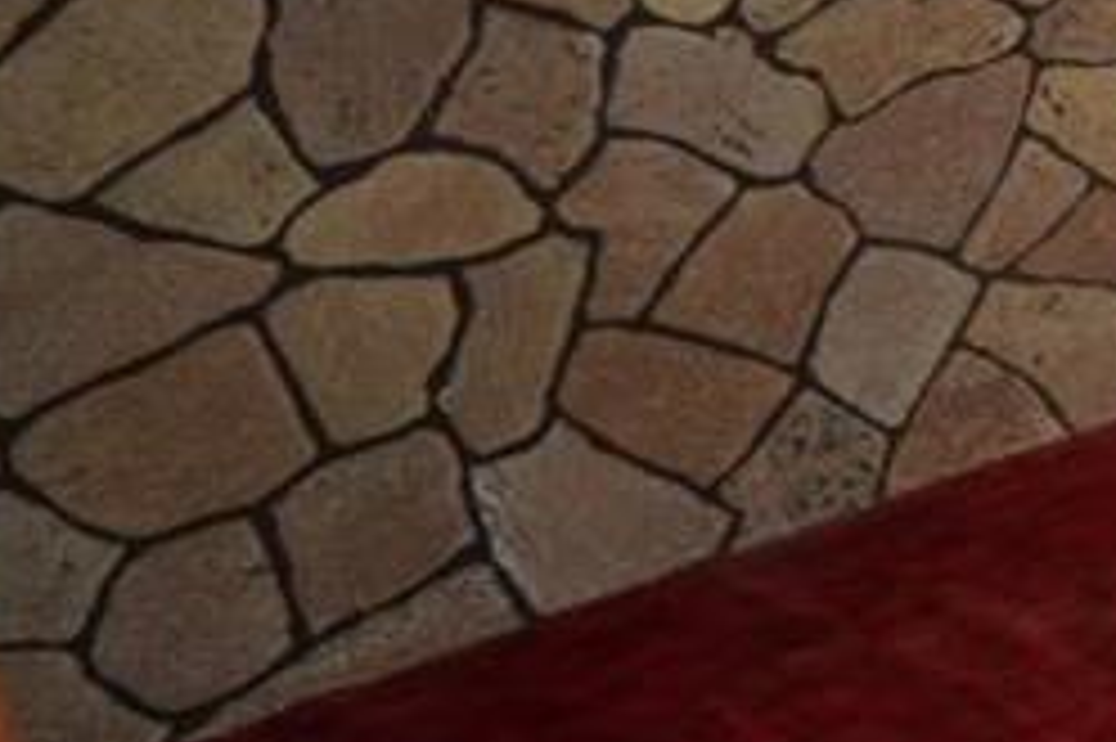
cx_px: 2120
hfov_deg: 20.2
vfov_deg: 21.5
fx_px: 1921
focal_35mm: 62
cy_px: 119
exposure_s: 1/160
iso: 1250
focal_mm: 10
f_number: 4
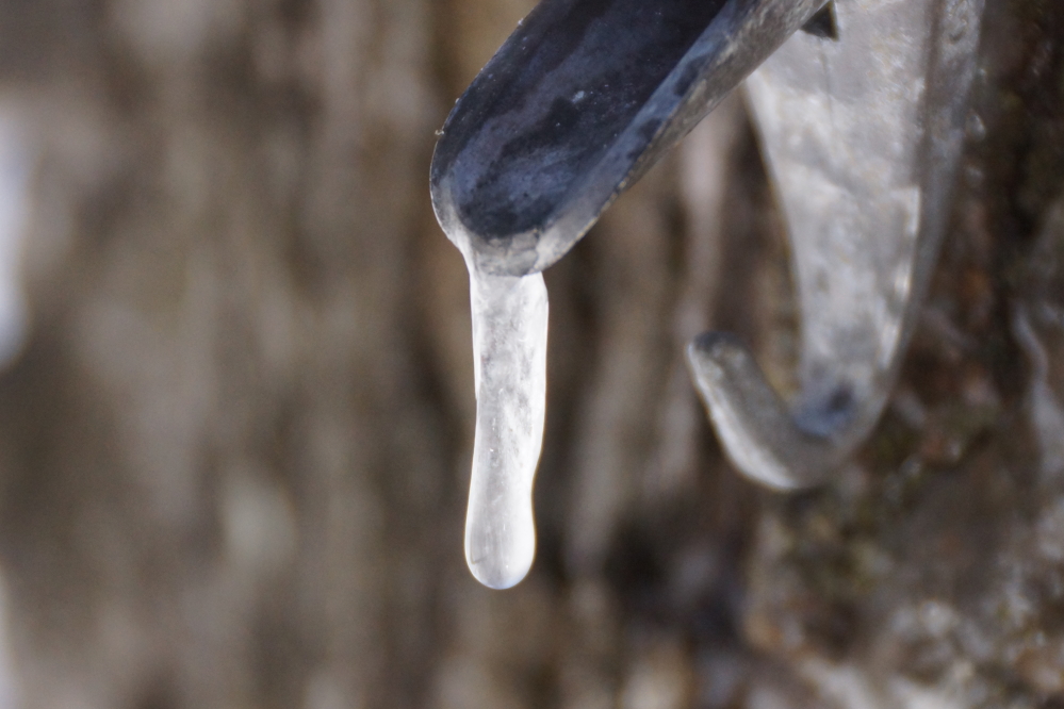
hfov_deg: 6.5
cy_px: 354
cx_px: 532
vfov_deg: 4.4
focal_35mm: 315
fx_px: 9309
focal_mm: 210
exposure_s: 1/400
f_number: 6.3
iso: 1000
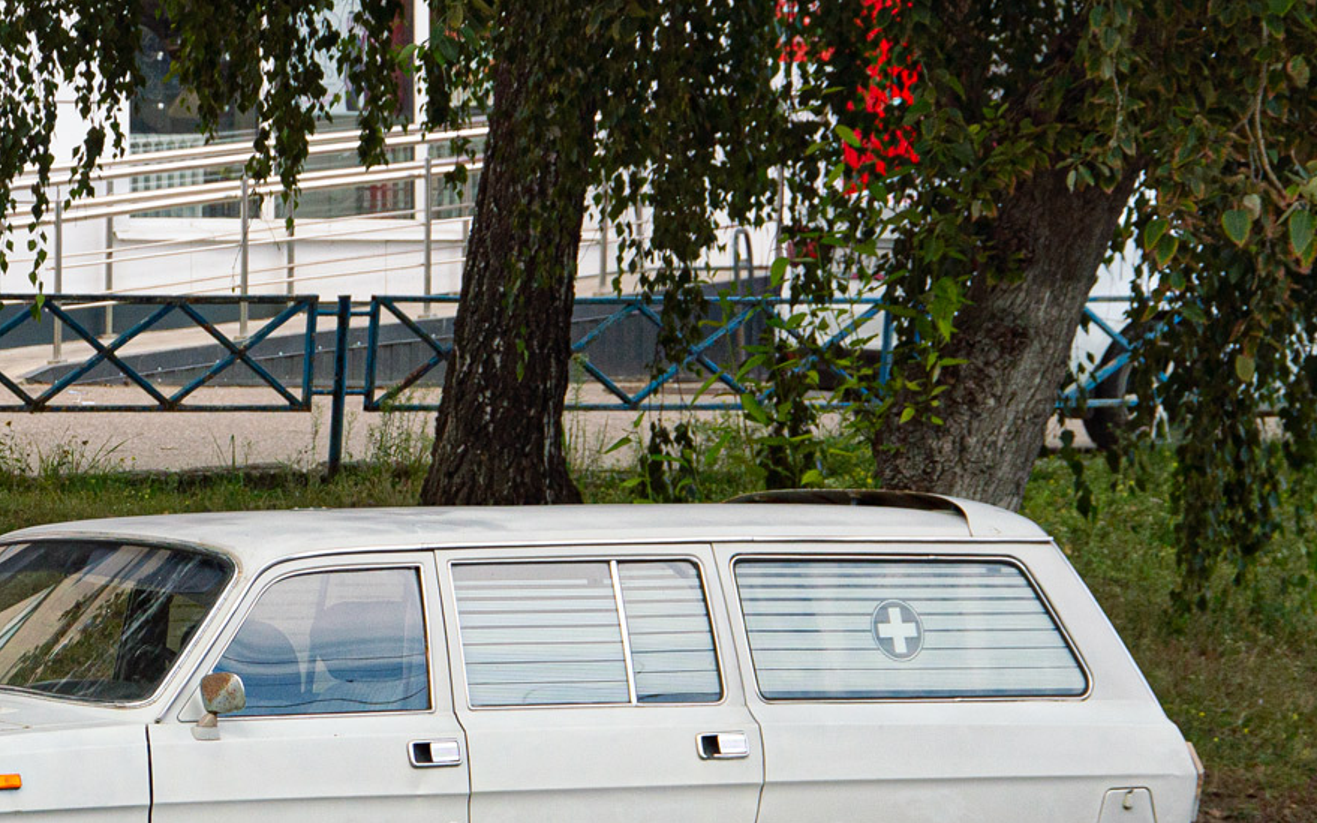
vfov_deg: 7.6
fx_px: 6172
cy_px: 531
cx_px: 283
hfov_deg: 12.1
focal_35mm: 172
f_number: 6.3
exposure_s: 1/640
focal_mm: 66
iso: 100
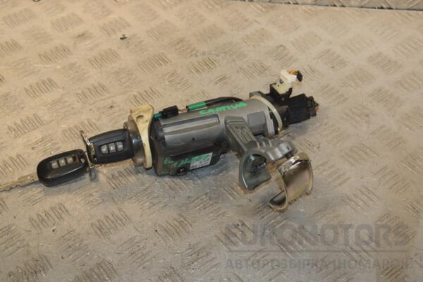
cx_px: 212
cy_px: 141
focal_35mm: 60
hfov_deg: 33.4
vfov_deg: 22.6
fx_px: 705
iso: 800
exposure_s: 1/200
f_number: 8
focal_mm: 40
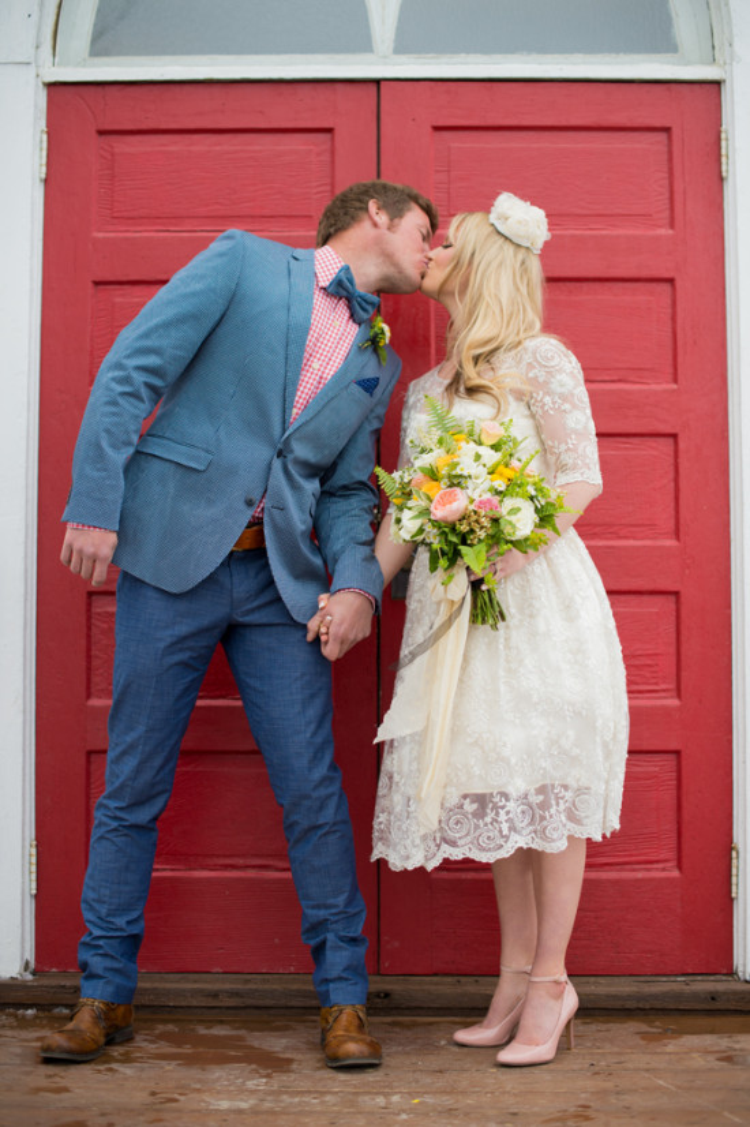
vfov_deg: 39.6
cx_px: 375
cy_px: 564
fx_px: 1564
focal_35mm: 50
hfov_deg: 27.0
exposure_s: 1/4000
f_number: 2.5
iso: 500
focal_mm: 50
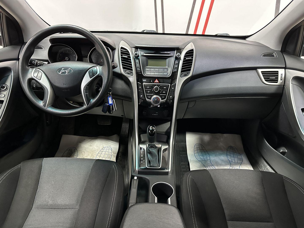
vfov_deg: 56.8
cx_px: 152
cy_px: 114
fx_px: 211
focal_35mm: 24
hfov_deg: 71.6
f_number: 1.78
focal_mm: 6.86
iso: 800
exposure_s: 1/50
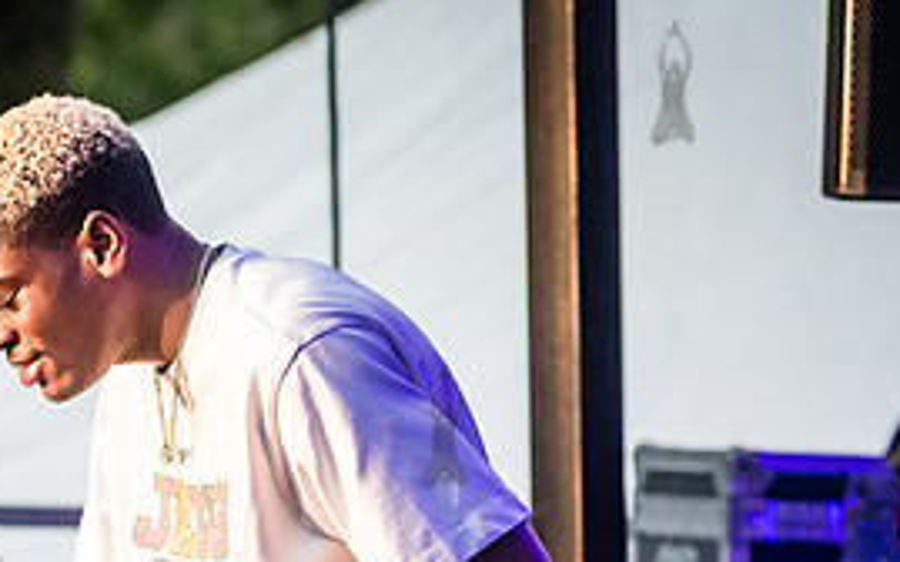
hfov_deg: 6.1
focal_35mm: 343
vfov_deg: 3.8
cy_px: 556
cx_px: 118
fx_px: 8411
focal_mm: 135
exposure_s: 1/1000
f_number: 4
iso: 4000
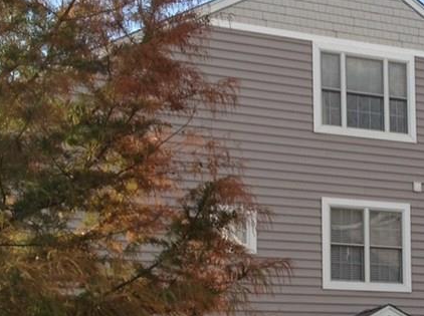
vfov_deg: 17.0
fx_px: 1039
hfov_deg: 22.6
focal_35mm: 85
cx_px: 365
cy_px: 300
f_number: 2.4
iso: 50
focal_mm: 4.28
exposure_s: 1/570
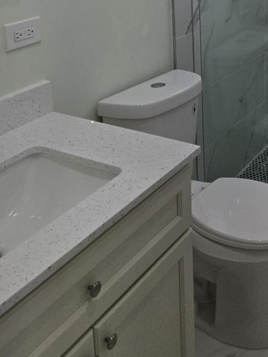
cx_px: 253
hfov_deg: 27.8
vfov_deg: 34.3
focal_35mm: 50
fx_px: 516
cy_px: -10
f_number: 1.8
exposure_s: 1/668
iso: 80
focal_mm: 5.4
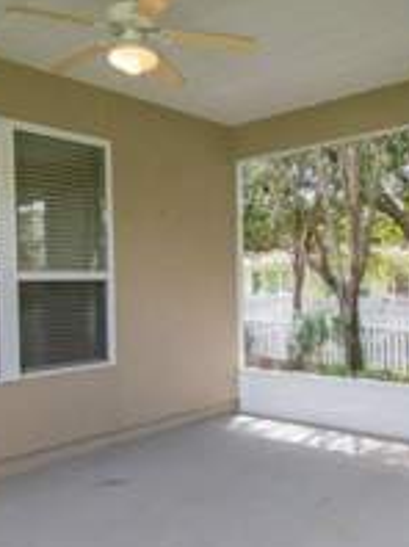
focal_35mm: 35
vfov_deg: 52.6
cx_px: 227
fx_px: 553
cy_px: 298
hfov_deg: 40.6
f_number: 5
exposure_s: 1/400
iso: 1250
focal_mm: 10
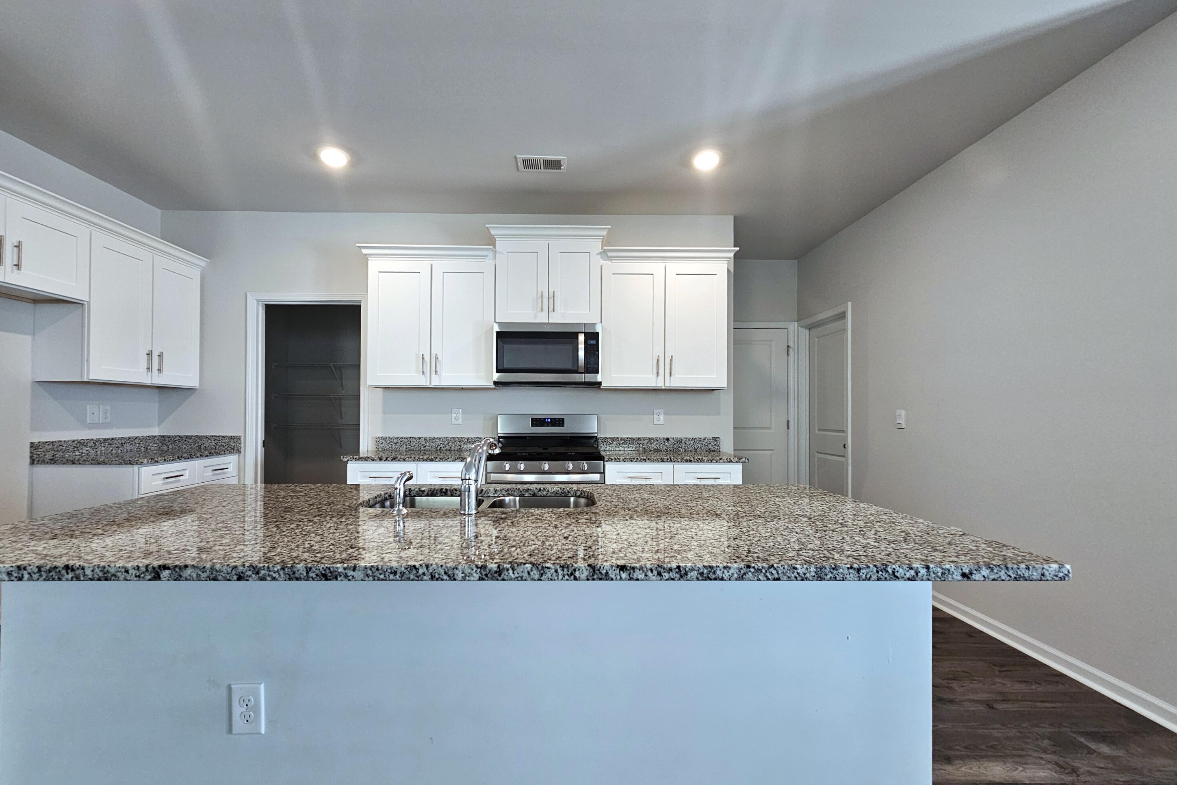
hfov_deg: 104.2
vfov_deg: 81.2
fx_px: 458
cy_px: 399
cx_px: 575
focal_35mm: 14
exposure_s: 1/60.2
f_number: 2.2
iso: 200
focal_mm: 2.2
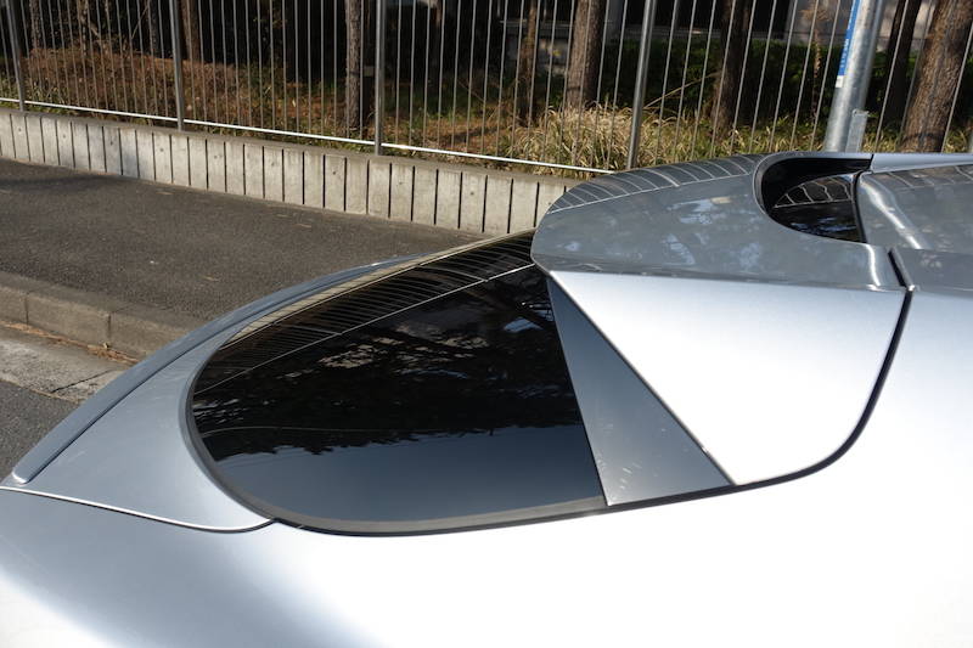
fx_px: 784
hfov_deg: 63.7
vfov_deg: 44.9
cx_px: 486
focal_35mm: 29
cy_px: 324
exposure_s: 1/60
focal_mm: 10.81
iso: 125
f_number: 5
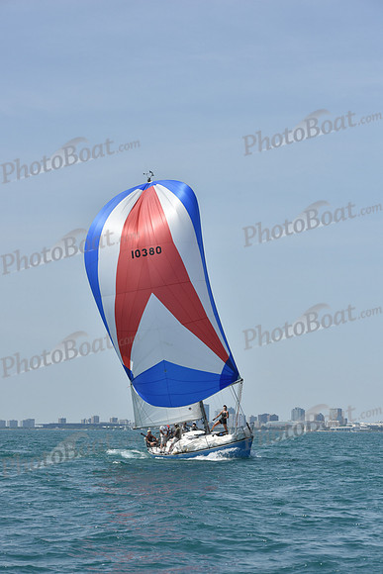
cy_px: 287
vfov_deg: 21.5
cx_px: 192
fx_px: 1515
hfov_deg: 14.4
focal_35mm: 95
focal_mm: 95
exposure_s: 1/1250
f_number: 9
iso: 250
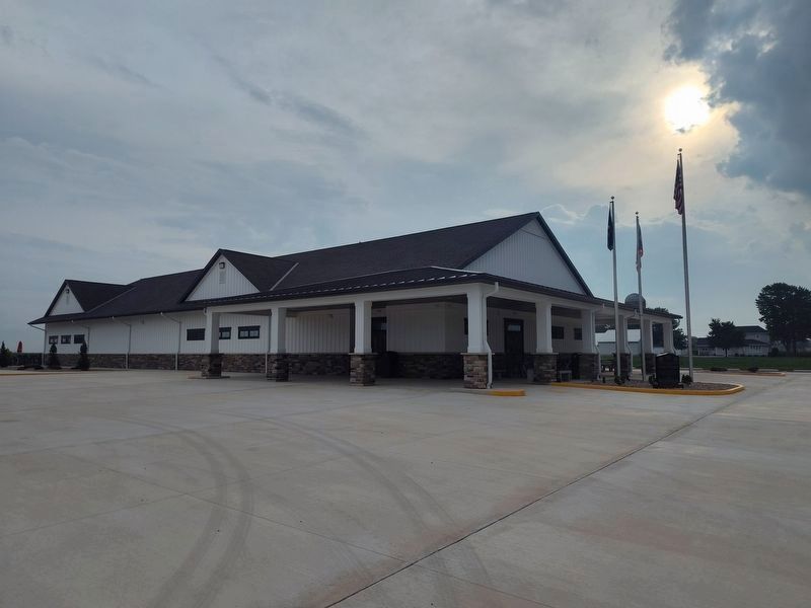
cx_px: 406
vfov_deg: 58.9
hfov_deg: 73.9
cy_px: 304
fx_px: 539
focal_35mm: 23
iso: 100
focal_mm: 5.56
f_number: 1.8
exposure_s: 1/3553
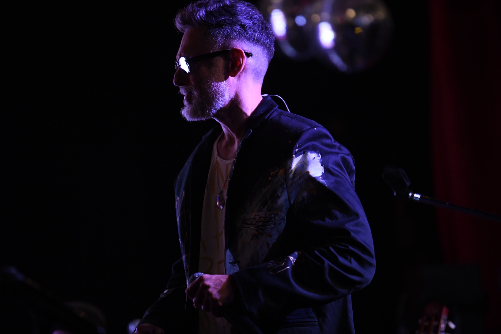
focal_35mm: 185
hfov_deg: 11.1
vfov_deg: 7.4
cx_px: 250
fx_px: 2574
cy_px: 167
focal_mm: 185
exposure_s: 1/250
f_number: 2.8
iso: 4000
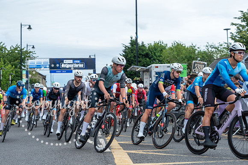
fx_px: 482
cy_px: 75
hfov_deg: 28.9
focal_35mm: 70
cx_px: 124
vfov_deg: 19.5
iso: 800
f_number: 3.5
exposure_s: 1/800
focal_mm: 64
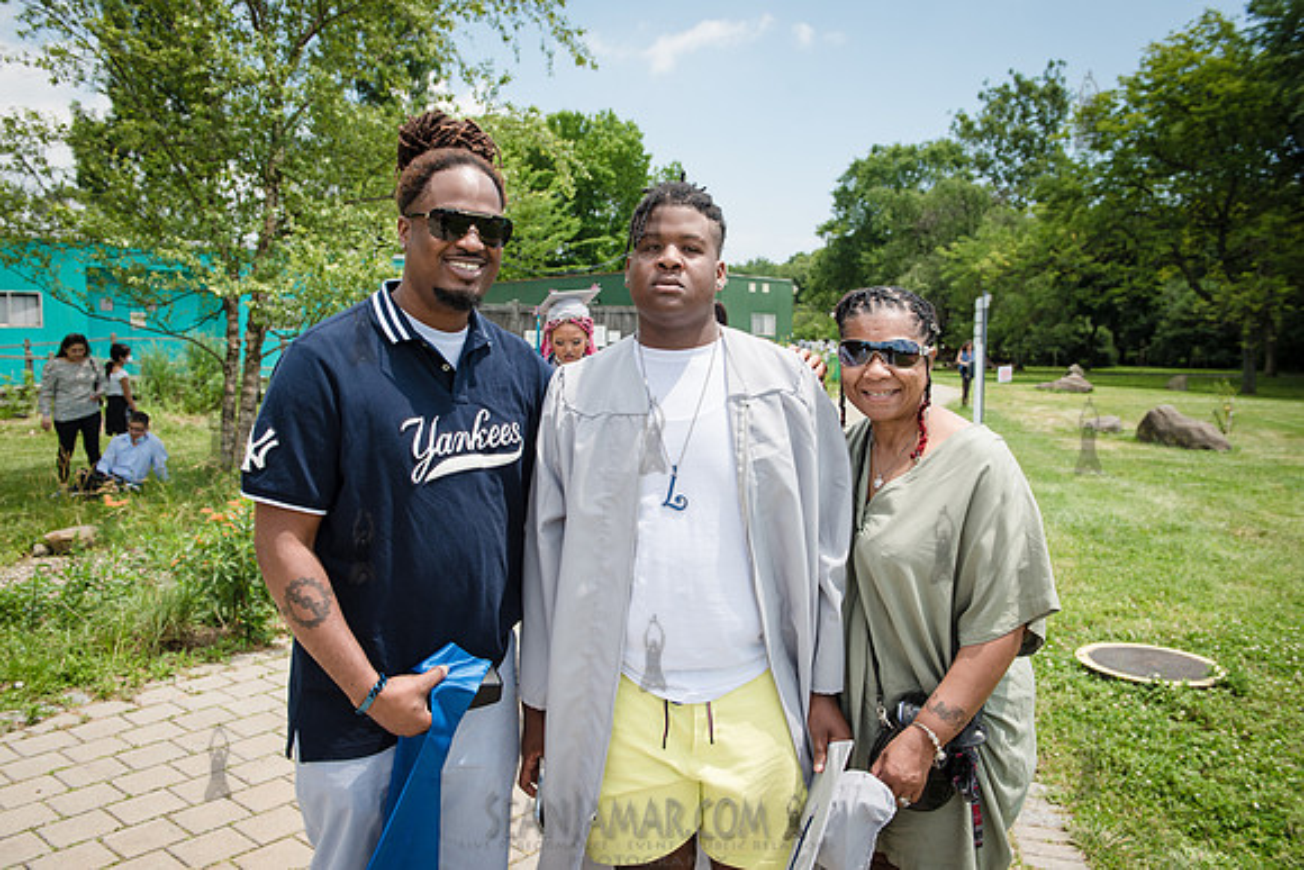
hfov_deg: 63.6
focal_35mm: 29
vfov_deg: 45.0
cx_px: 652
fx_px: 1051
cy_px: 435
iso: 200
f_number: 5.6
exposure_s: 1/640
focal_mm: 29
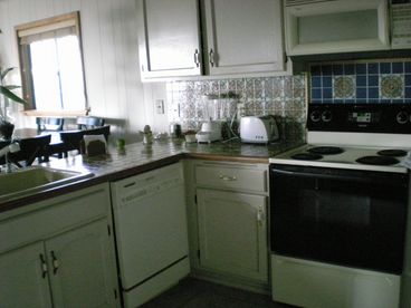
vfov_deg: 37.7
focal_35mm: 38
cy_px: 154
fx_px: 451
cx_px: 206
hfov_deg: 49.0
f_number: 3.1
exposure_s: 1/125
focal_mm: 6.3
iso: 822
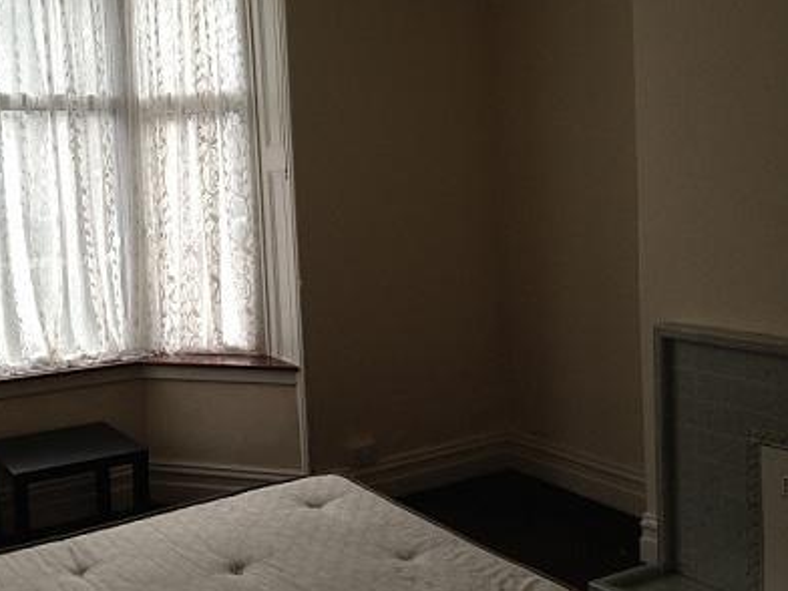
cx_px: 287
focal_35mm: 45
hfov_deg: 41.7
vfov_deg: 32.2
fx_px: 1024
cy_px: 263
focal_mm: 4.28
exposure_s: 1/142
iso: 80
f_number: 2.4
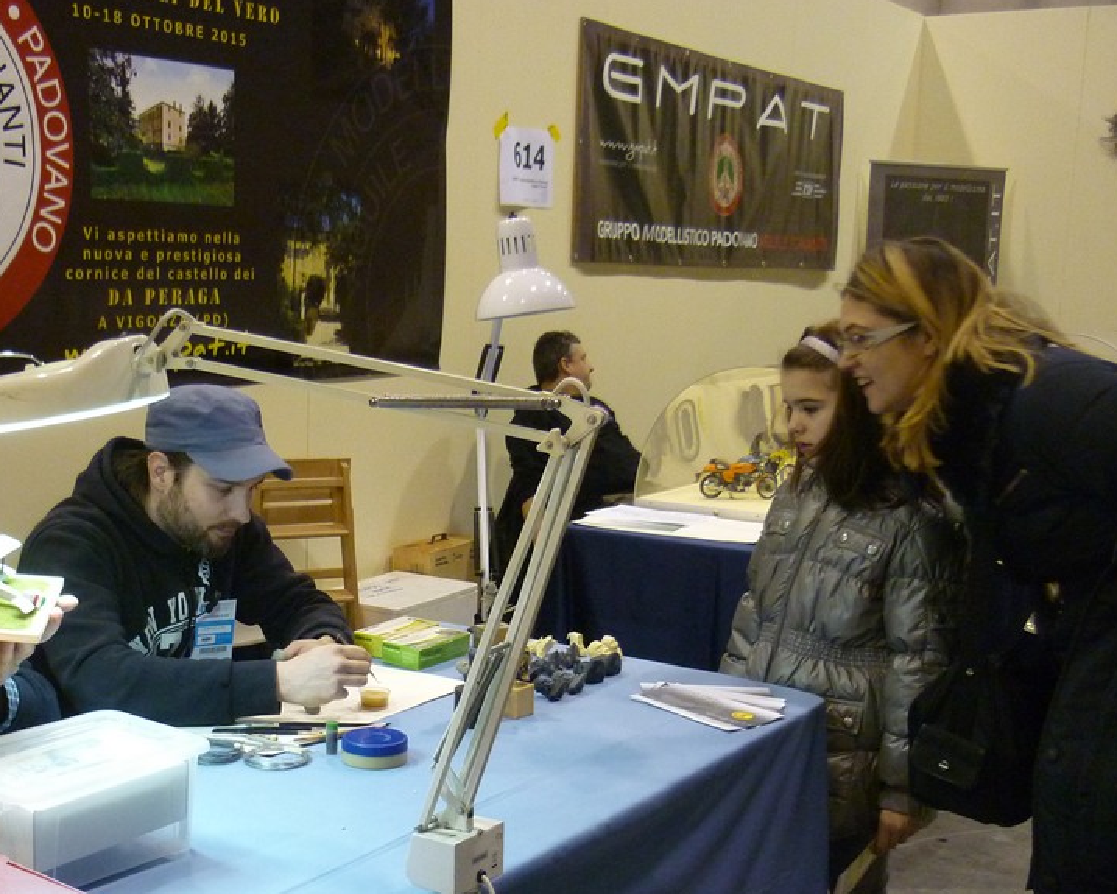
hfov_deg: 40.0
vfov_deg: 32.5
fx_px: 1521
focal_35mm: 46
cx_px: 416
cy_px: 589
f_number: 2.8
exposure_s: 1/30
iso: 400
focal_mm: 5.5
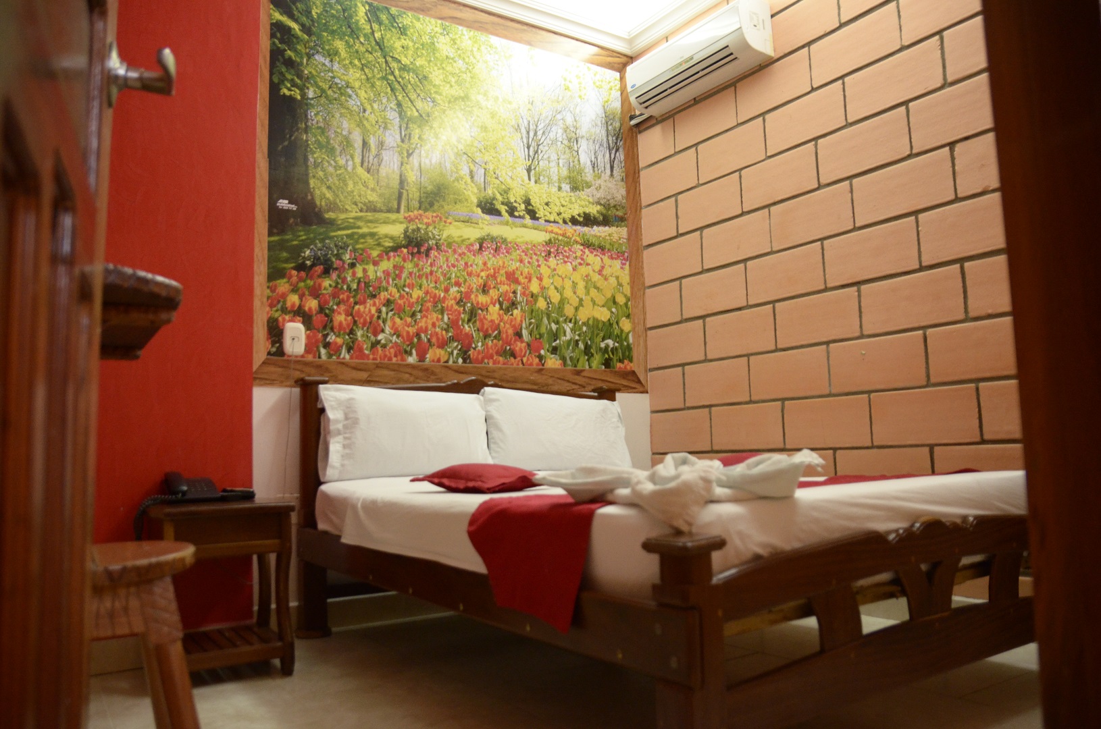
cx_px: 550
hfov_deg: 70.5
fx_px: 778
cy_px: 364
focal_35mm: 26
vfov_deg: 50.2
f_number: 2.8
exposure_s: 1/80
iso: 2000
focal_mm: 17
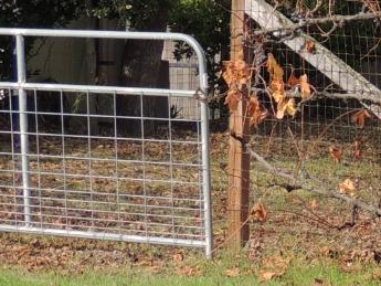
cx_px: 785
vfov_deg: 7.9
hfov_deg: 9.8
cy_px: 181
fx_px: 2059
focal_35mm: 187
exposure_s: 1/500
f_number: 3.4
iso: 100
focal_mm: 7.6
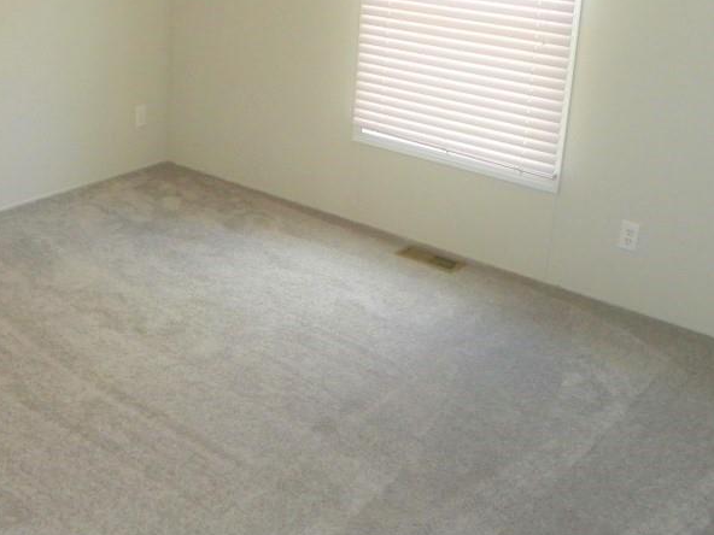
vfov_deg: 31.5
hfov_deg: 41.0
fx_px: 928
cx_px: 186
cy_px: 123
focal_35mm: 45
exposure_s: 1/30
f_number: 2.8
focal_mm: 4.6
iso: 160
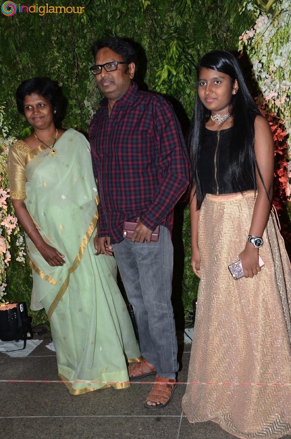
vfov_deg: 49.6
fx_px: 475
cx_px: 146
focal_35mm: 39
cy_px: 220
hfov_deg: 34.1
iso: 500
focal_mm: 26
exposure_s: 1/125
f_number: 8
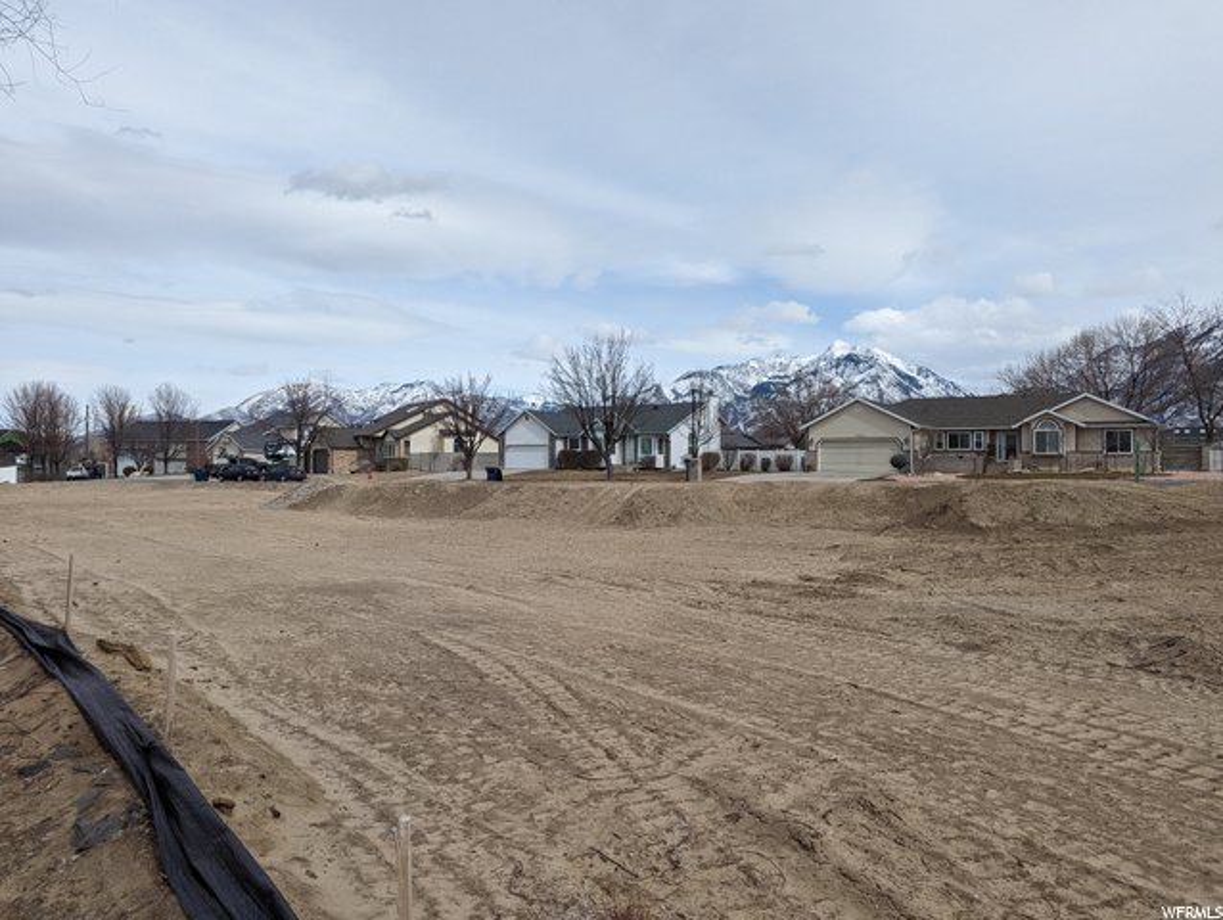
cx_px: 612
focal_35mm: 24
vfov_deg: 56.9
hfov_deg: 71.5
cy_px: 460
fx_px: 849
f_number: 1.85
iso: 54
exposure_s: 1/3425
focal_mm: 6.81
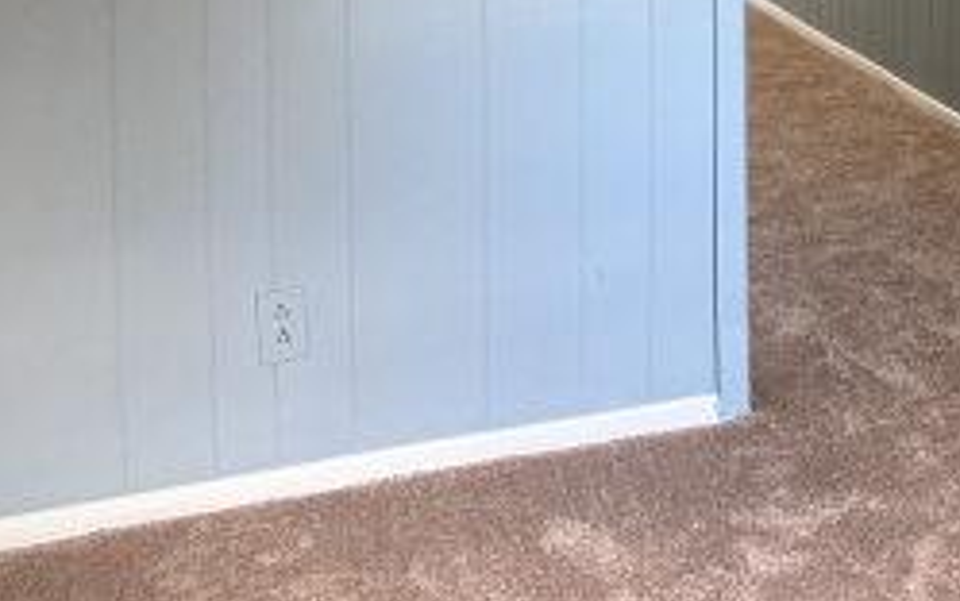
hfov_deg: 27.8
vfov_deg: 17.6
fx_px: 1780
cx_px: 1031
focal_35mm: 68
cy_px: -243
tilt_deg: -3.0
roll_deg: -0.5
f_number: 1.78
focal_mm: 6.76
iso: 250
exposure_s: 1/60
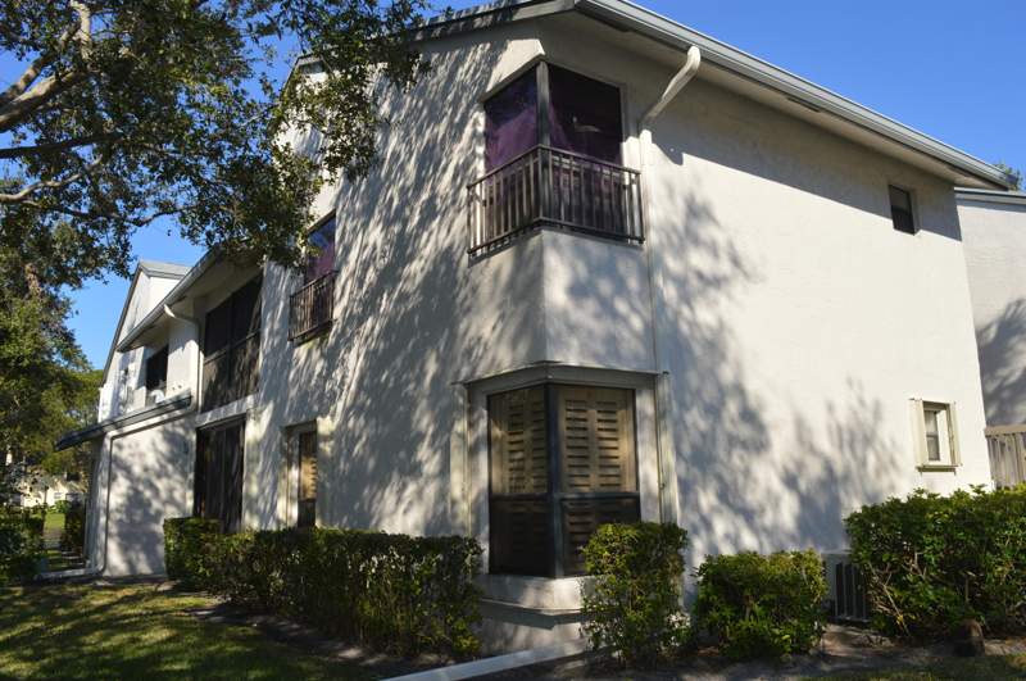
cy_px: 340
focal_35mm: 27
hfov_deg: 67.5
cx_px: 513
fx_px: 768
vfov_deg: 47.8
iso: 100
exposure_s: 1/200
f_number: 9
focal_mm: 18
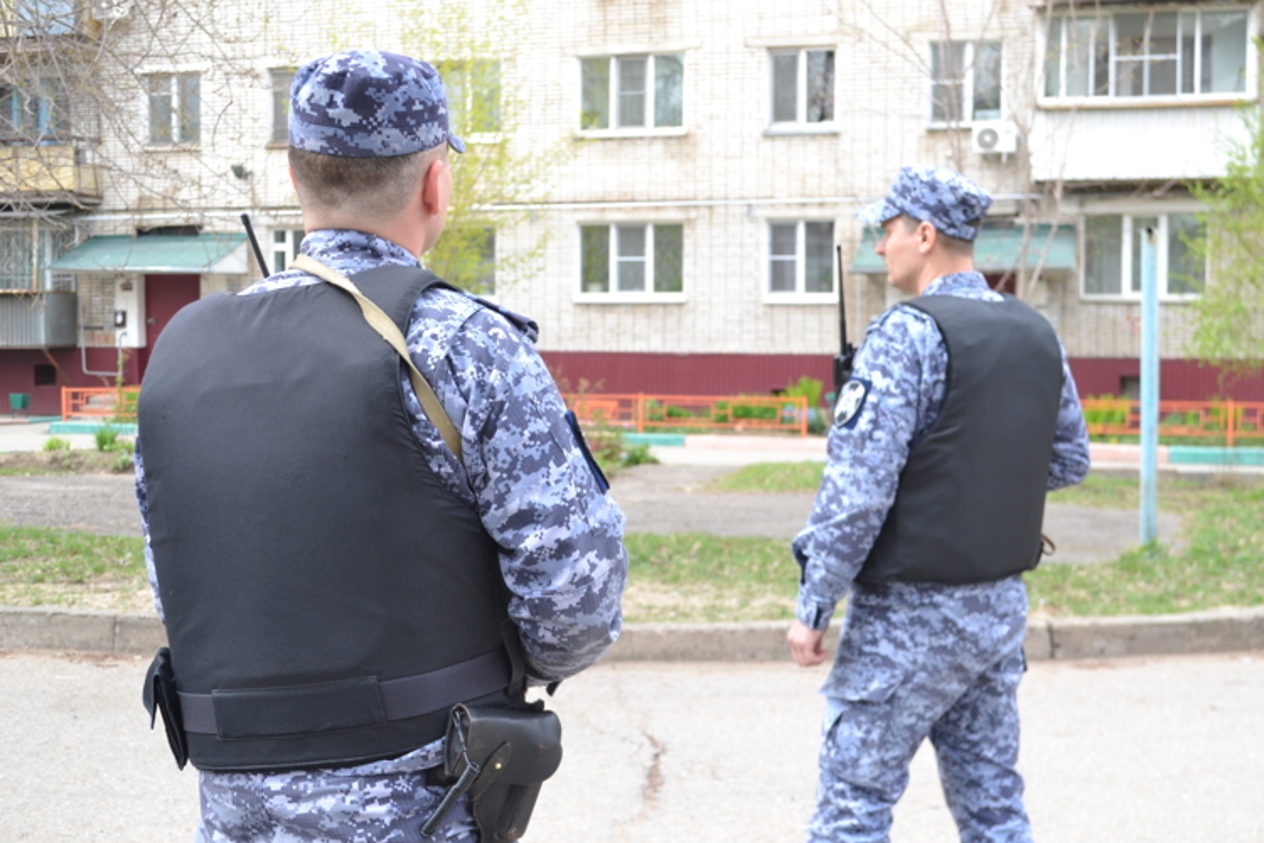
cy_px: 422
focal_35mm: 48
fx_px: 1685
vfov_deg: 28.1
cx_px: 632
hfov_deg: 41.1
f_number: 5.6
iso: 320
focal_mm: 32
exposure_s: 1/125
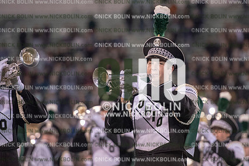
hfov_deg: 7.1
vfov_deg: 4.8
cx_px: 141
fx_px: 1993
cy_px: 88
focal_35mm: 288
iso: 5000
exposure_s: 1/1250
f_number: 3.2
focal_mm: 200
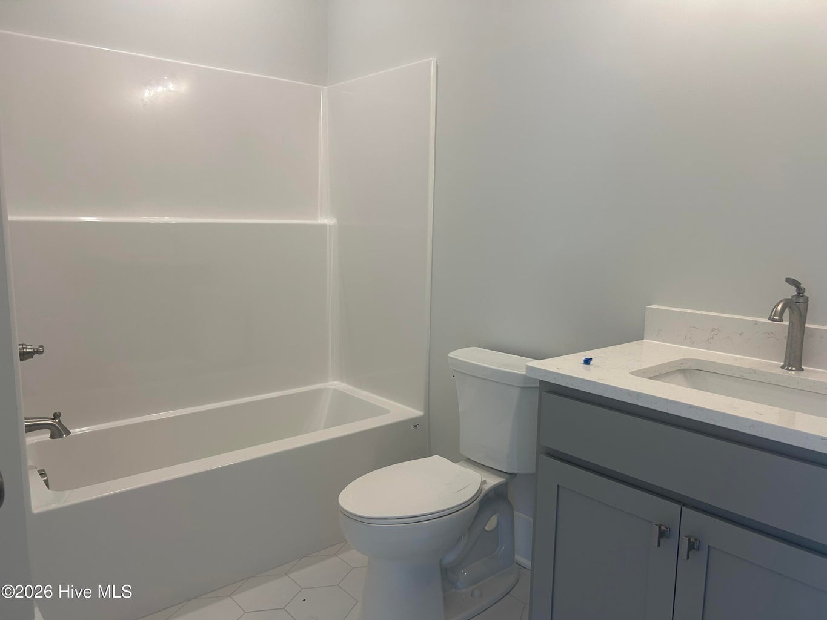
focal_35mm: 26
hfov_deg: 67.3
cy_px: 310
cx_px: 414
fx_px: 621
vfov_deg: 53.1
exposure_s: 1/120
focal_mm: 5.7
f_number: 1.5
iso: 64
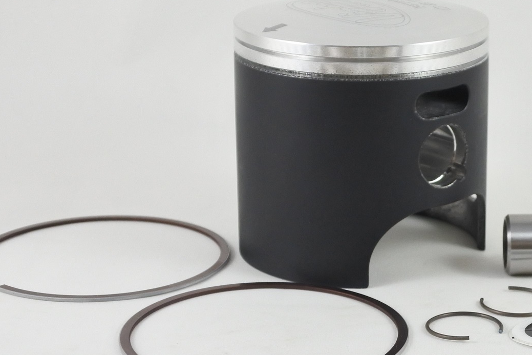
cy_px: 212
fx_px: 1197
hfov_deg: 24.6
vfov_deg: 16.8
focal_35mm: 81
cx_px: 445
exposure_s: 1/125
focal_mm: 15.7
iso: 500
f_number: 4.2
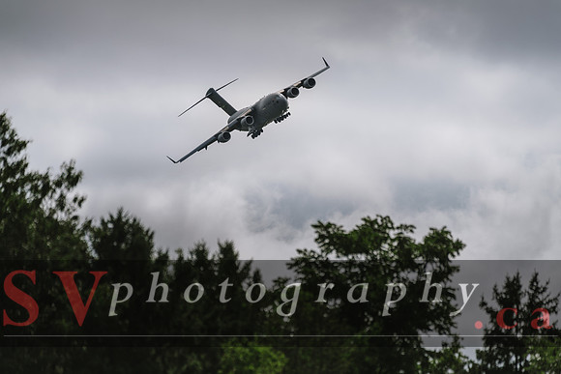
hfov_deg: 4.1
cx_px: 280
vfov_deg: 2.8
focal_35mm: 500
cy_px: 187
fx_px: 7793
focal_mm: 500
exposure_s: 1/1250
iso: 64
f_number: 5.6
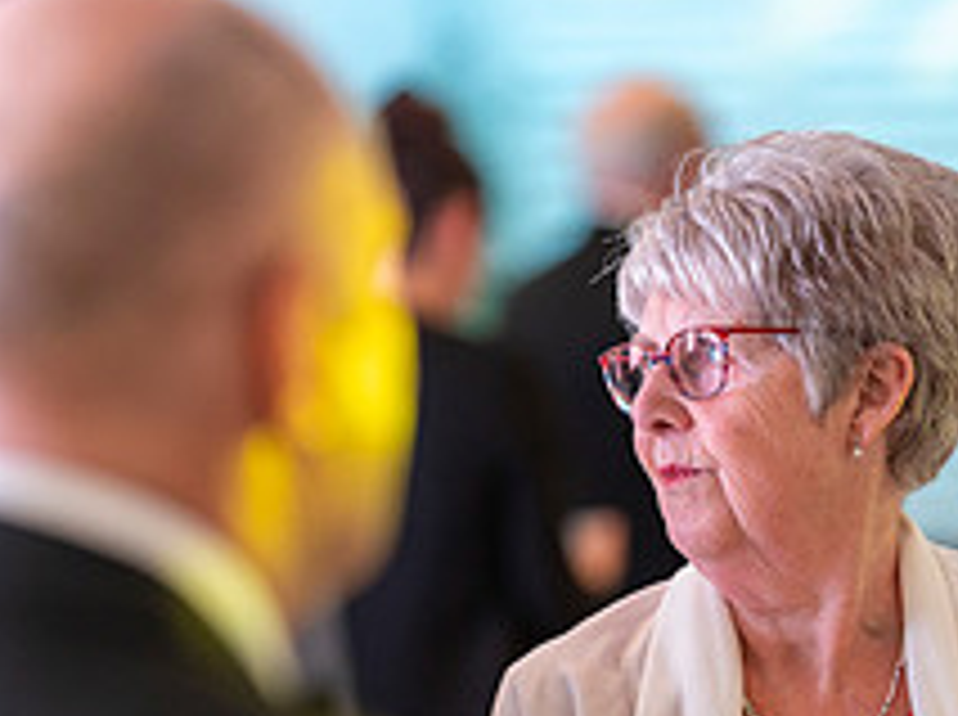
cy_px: 664
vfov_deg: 6.6
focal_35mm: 223
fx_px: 6161
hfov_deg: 8.9
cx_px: 648
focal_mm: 85
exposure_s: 1/160
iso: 1250
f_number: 1.6
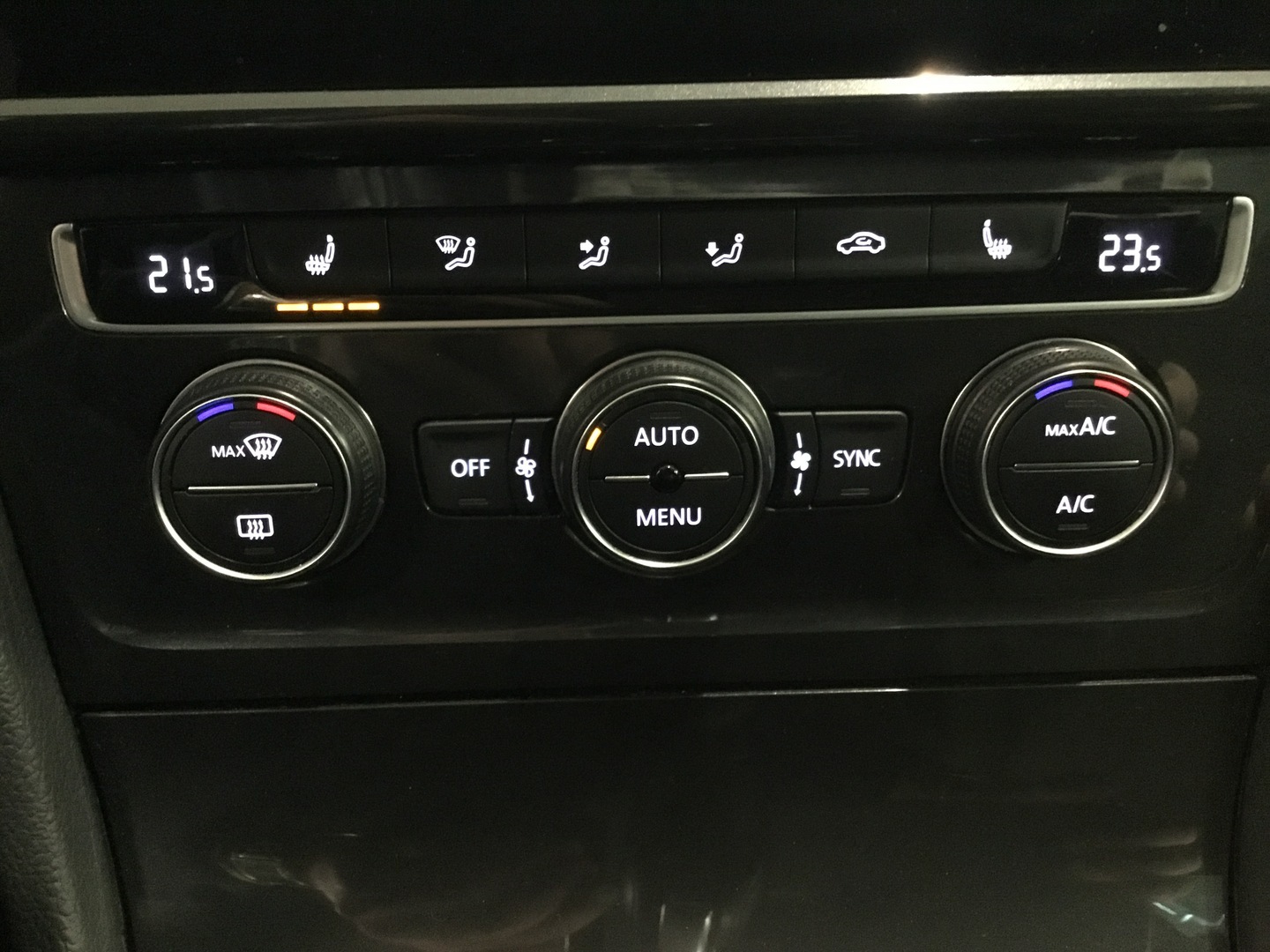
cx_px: 635
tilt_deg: -33.3
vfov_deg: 45.4
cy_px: 476
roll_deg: +1.2
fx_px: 1137
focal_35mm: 31
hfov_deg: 58.4
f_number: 2.4
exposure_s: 1/17
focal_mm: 3.3
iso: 800
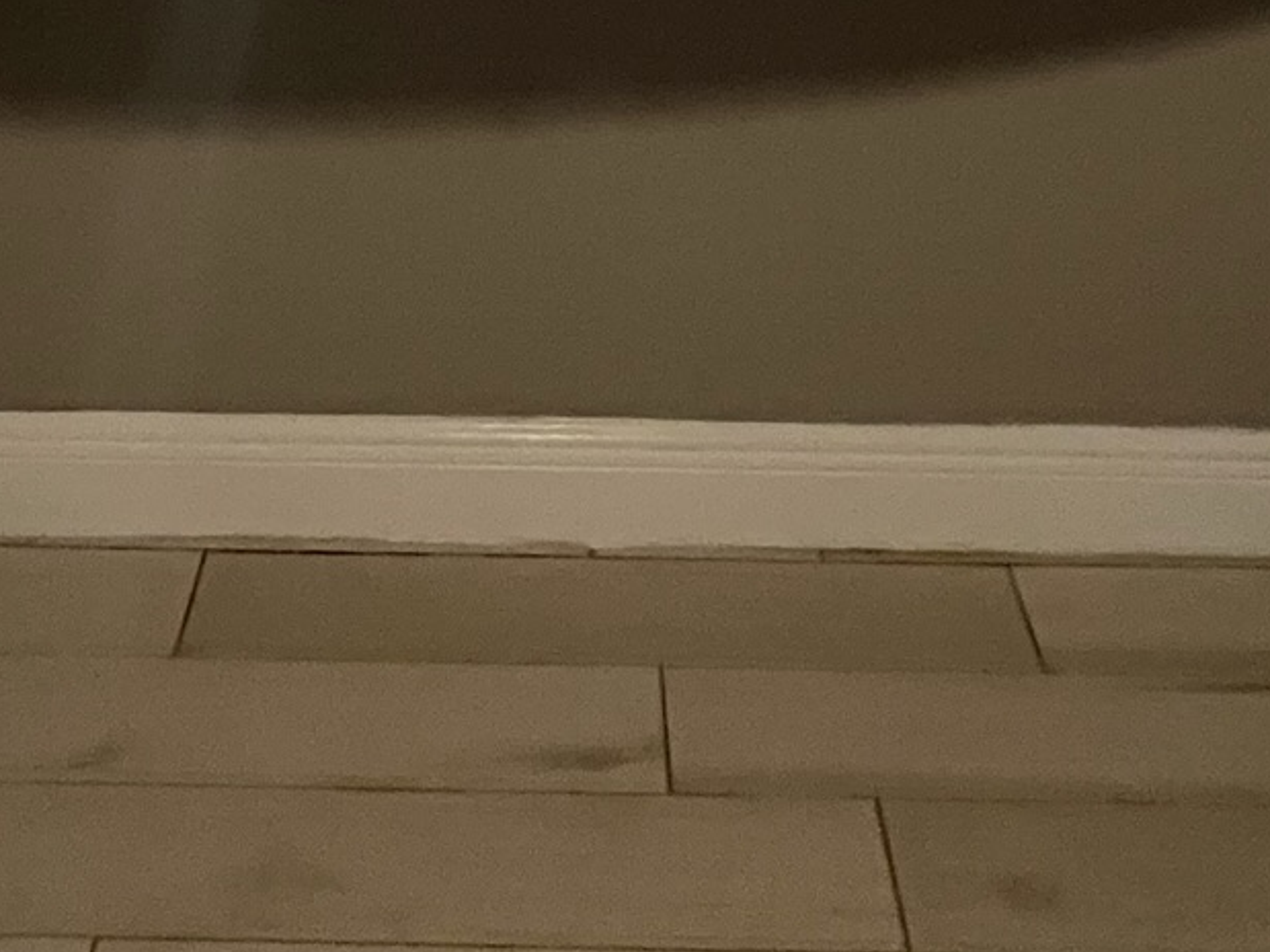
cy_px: -568
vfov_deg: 24.1
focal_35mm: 43
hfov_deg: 43.6
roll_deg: -0.5
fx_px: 1577
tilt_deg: -4.3
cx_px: 511
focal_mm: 1.57
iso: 640
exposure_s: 1/60
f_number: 1.8
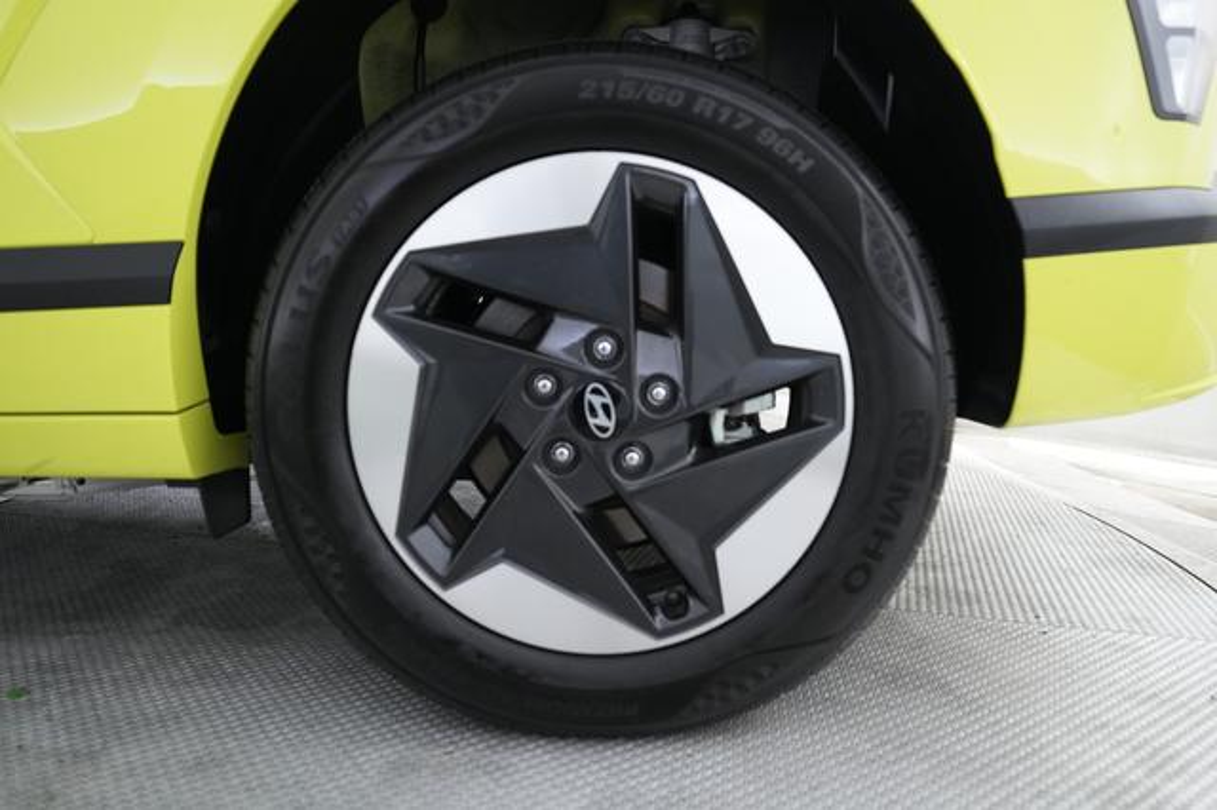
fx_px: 878
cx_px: 608
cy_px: 405
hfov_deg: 69.4
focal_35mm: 26
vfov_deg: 49.5
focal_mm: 26
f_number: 2.8
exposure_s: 1/160
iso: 4000
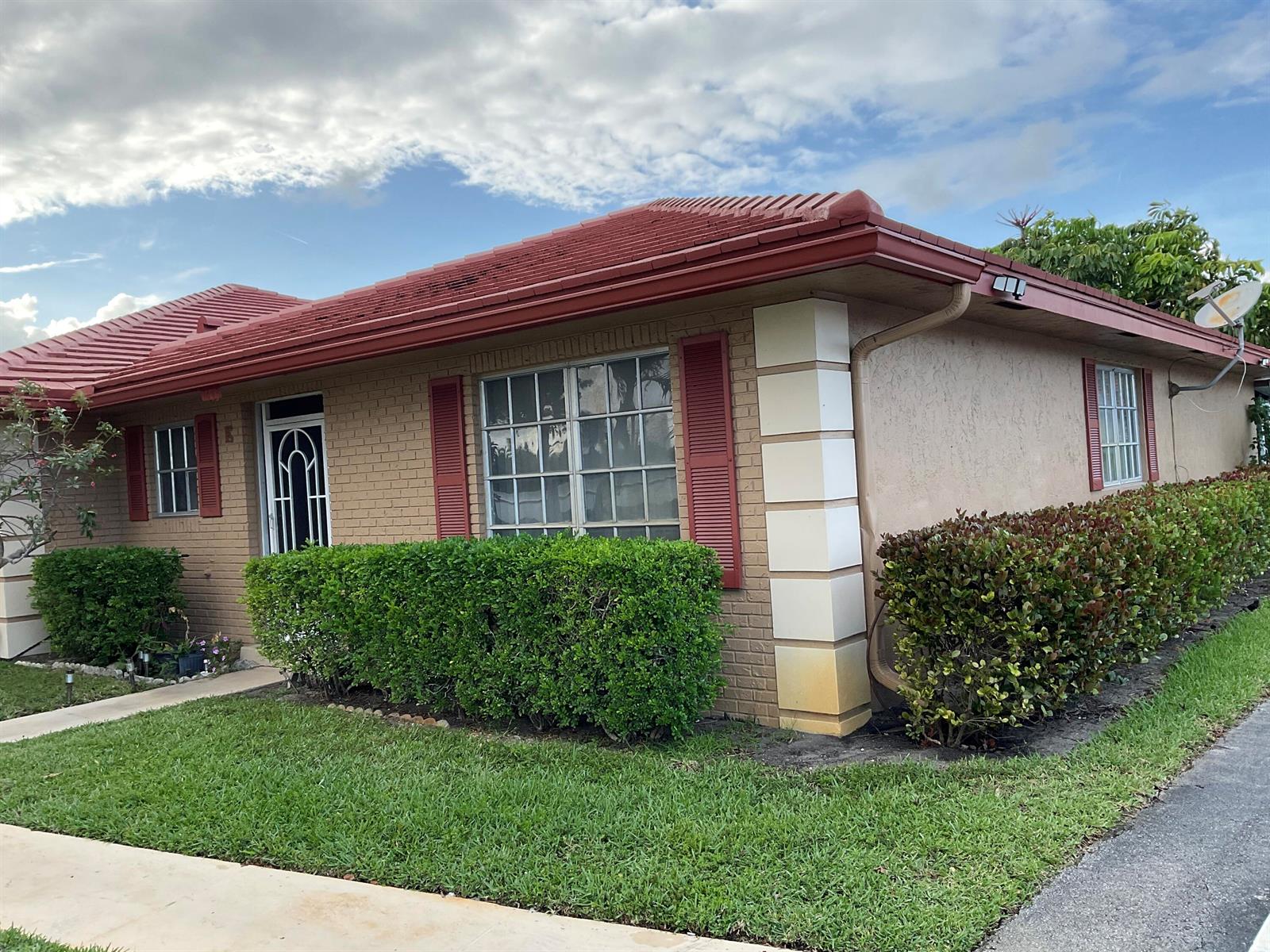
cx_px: 635
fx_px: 1064
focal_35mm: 29
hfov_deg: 61.7
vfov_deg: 48.2
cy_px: 476
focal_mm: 3
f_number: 1.8
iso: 16
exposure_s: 1/439
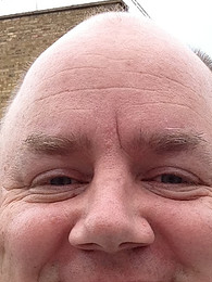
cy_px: 218
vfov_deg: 24.7
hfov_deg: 18.7
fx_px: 637
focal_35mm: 78
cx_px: 176
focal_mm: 2.18
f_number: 2.4
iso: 32
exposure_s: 1/187
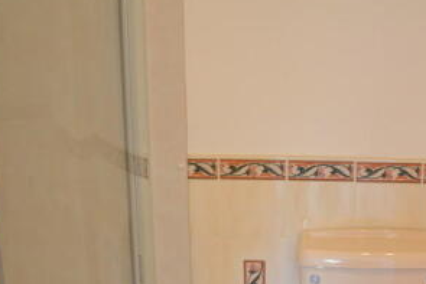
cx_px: 337
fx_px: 710
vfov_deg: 22.1
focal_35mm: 60
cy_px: 260
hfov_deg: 32.5
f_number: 3.5
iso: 400
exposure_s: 1/20
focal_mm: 18
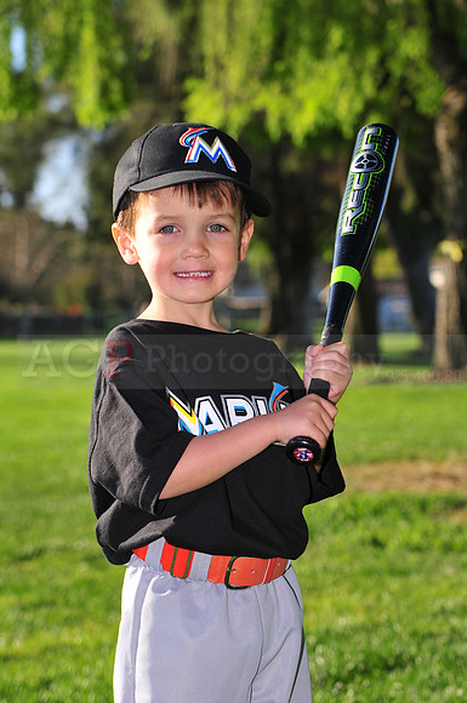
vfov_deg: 18.2
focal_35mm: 112
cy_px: 352
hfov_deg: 12.1
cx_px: 234
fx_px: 2195
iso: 200
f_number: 4.5
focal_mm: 75
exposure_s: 1/800
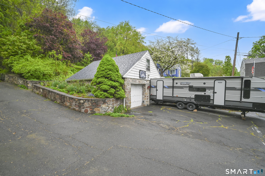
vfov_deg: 73.7
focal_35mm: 16
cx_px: 132
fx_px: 118
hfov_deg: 96.8
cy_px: 88
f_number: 5.6
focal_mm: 16
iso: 1000
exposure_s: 1/1600
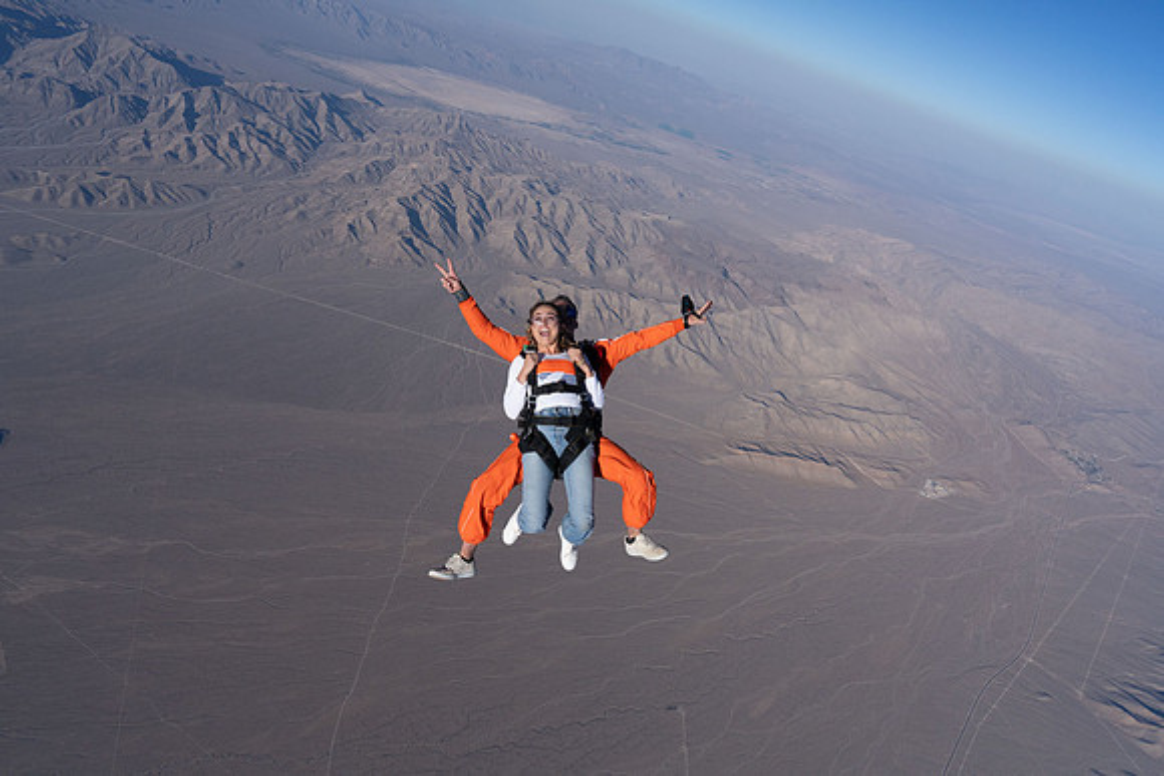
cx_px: 582
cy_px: 388
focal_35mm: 24
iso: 800
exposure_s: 1/2000
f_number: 13
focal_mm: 24
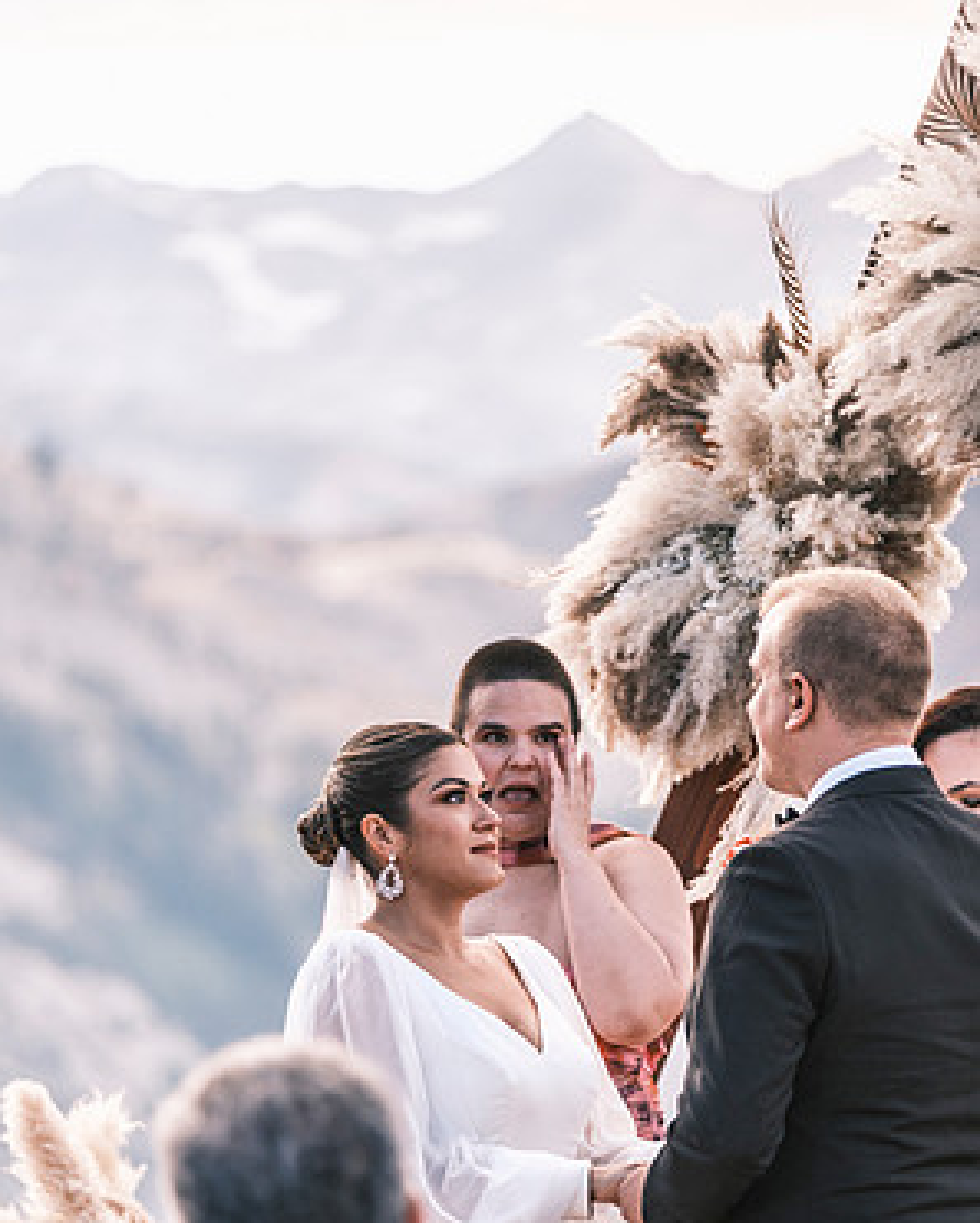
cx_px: 488
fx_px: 8661
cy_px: 729
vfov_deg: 8.1
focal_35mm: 239
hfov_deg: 6.5
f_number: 2.8
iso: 400
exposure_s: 1/1250
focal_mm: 140
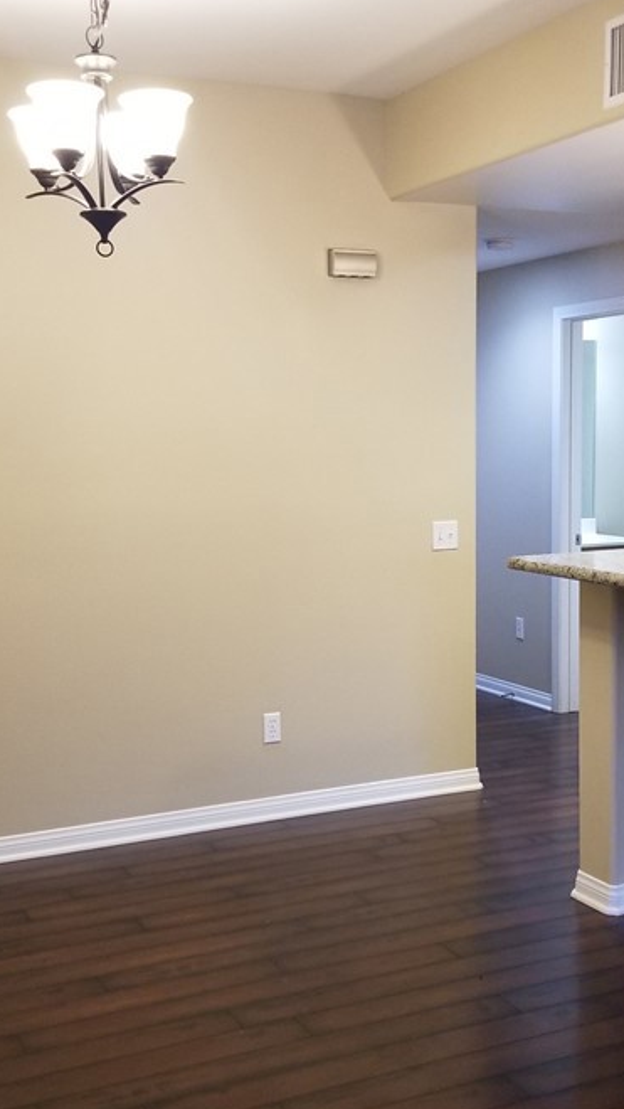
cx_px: 340
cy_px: 606
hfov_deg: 27.1
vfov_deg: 46.3
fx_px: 1293
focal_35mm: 44
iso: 160
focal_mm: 4.3
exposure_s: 1/30
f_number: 1.7
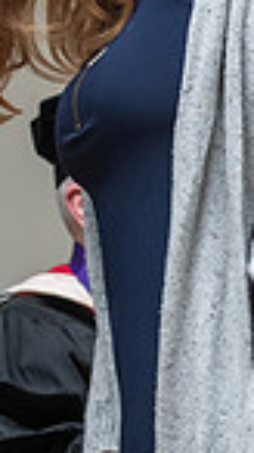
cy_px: -26
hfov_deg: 4.2
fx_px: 3500
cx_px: 25
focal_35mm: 292
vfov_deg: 7.4
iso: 1250
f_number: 4.5
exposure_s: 1/250
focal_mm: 70
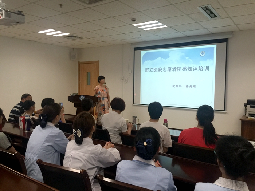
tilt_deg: -2.2
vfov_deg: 48.2
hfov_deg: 61.7
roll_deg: -1.9
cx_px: 128
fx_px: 214
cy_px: 96
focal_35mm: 29
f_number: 2.2
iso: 40
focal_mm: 4.15
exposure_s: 1/33
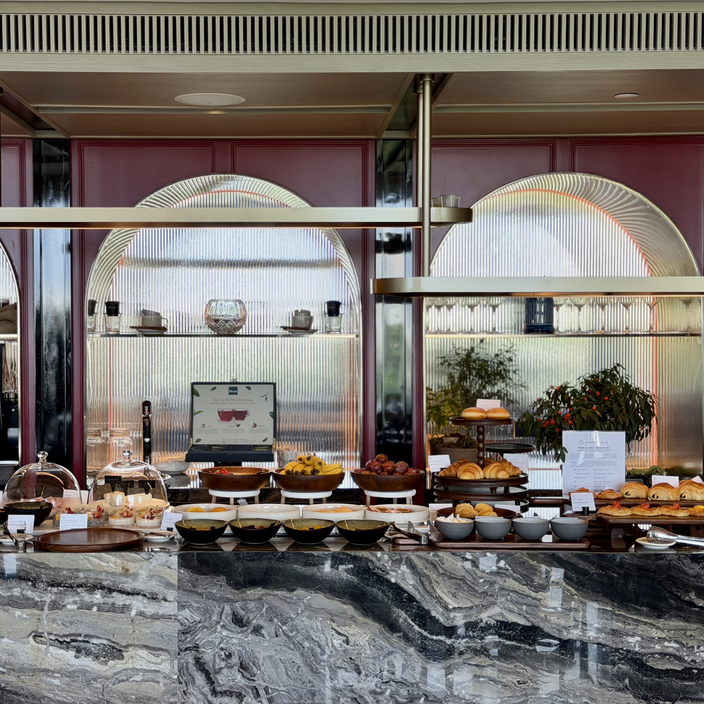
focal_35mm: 57
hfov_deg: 30.0
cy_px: 350
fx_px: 1312
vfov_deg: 30.0
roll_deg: +0.4
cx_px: 294
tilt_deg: -2.7
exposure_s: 1/189
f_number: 1.78
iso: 200
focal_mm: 6.76
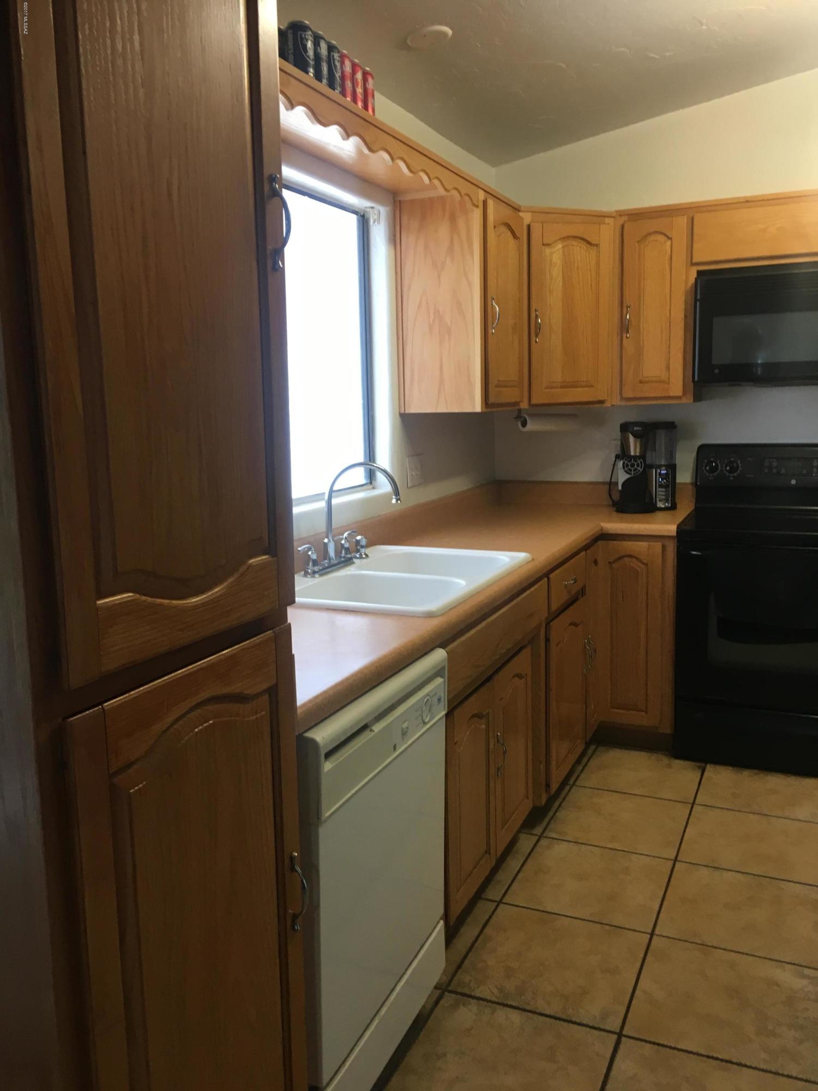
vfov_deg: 61.7
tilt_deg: -7.3
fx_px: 914
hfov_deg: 48.2
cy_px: 546
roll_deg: +2.4
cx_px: 409
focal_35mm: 29
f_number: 2.2
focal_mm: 4.15
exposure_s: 1/30
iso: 50
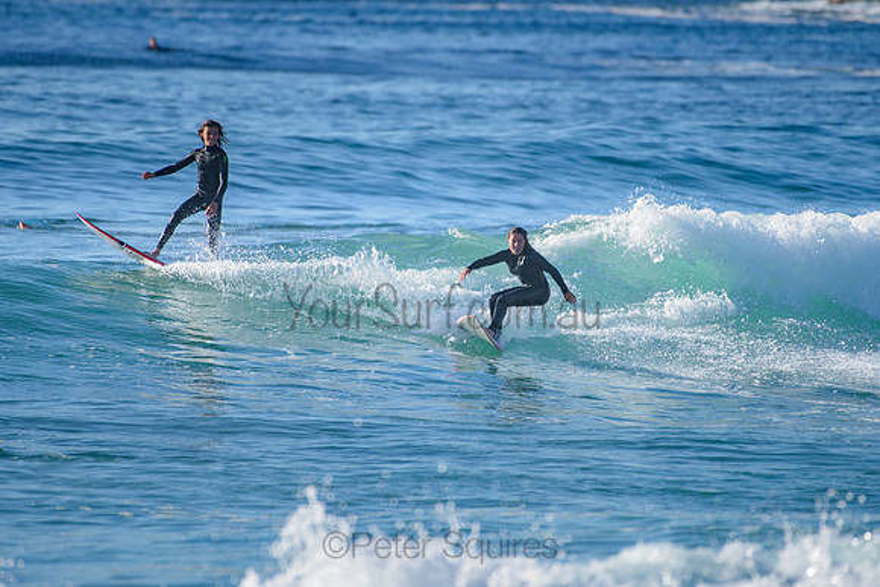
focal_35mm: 613
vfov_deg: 2.2
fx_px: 14996
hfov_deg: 3.4
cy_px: 262
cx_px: 452
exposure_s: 1/2000
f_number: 5.6
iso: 400
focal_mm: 500
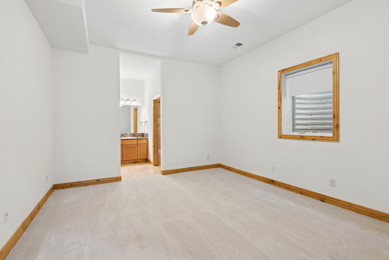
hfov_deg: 96.7
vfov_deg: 73.8
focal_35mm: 16
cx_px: 194
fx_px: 173
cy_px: 130
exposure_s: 1/10
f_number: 9
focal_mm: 16
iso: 500
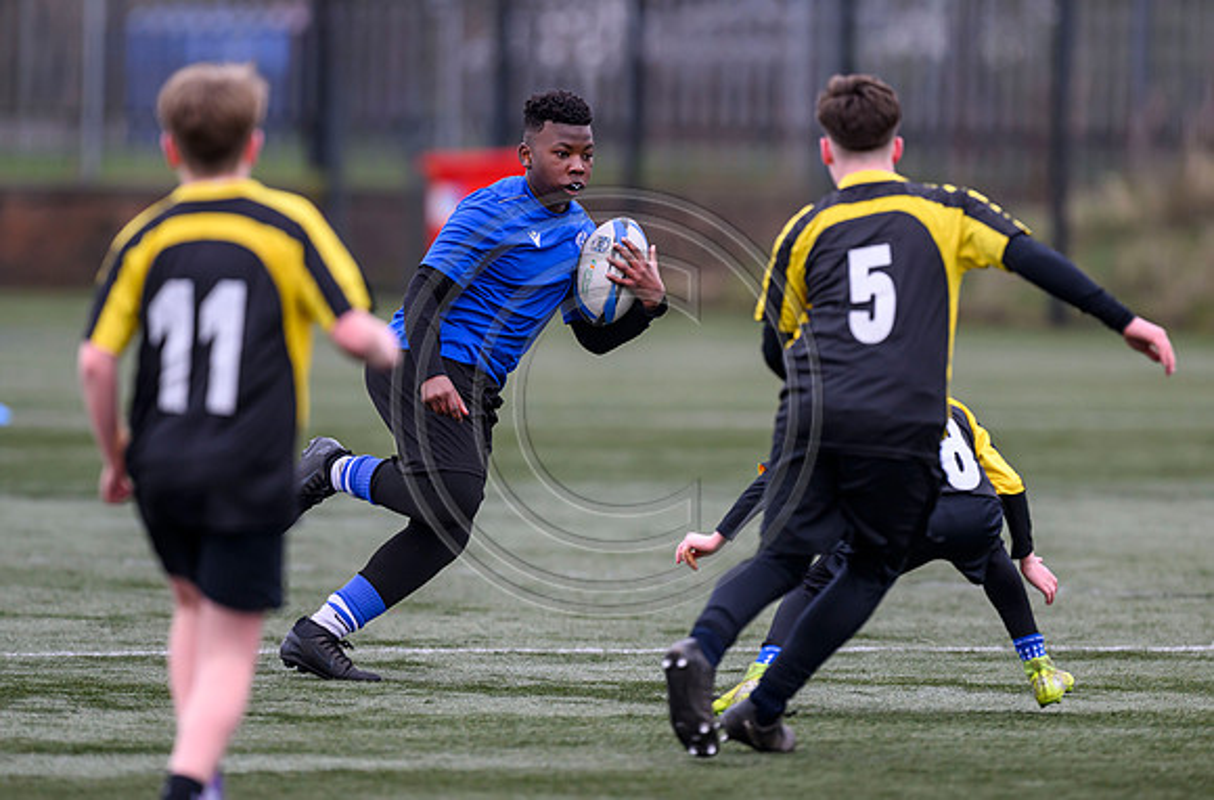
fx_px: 15481
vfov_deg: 3.0
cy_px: 383
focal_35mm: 461
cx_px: 565
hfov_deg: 4.5
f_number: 3.5
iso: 500
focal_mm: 400
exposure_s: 1/1600
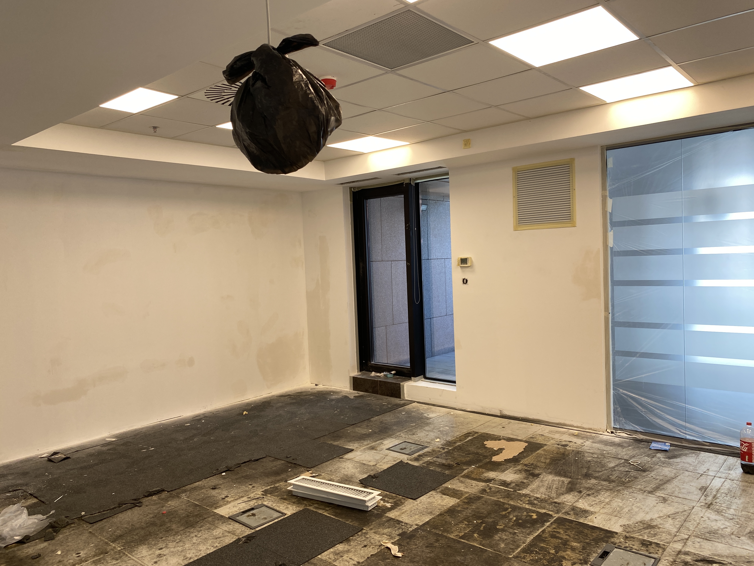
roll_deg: +2.3
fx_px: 566
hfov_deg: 67.3
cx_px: 377
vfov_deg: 53.1
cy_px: 283
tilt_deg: -3.0
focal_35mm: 26
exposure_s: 1/100
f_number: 1.8
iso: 40
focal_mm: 4.25
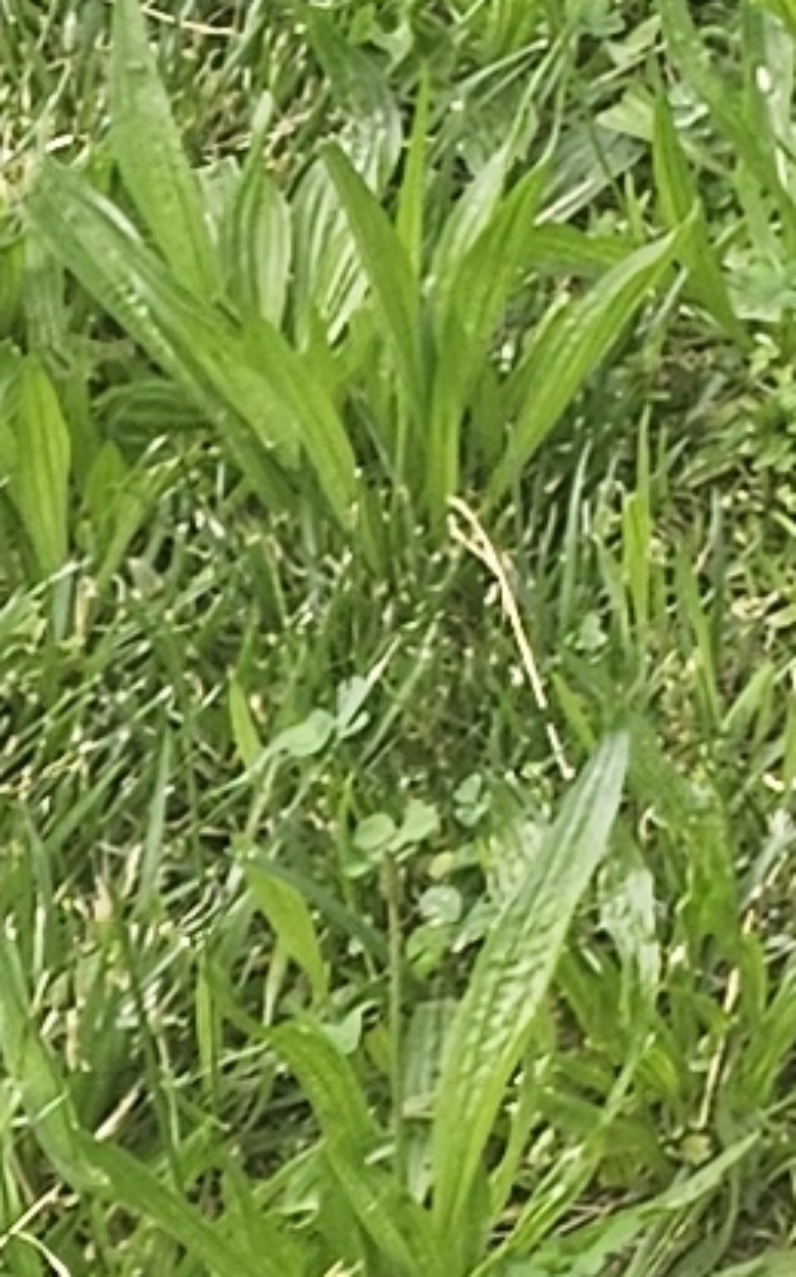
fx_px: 8136
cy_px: -2453
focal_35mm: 234
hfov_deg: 5.1
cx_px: 2948
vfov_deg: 7.8
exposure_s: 1/400
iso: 25
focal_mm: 5.4
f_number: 1.8
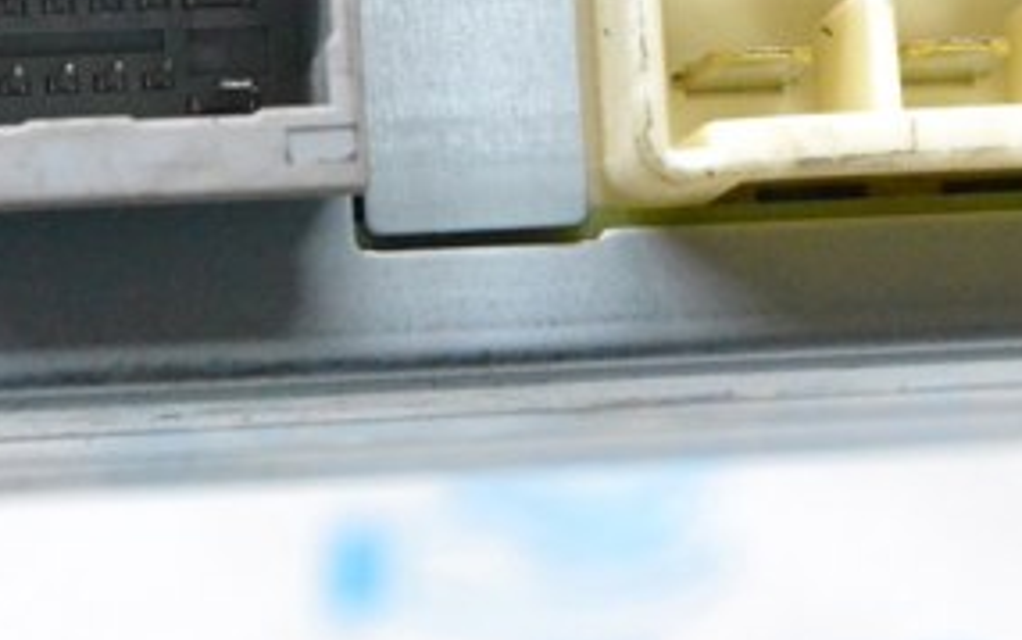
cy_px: -11
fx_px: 5242
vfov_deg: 7.0
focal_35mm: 188
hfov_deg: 11.1
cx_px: 661
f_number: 9
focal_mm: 55
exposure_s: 1/160
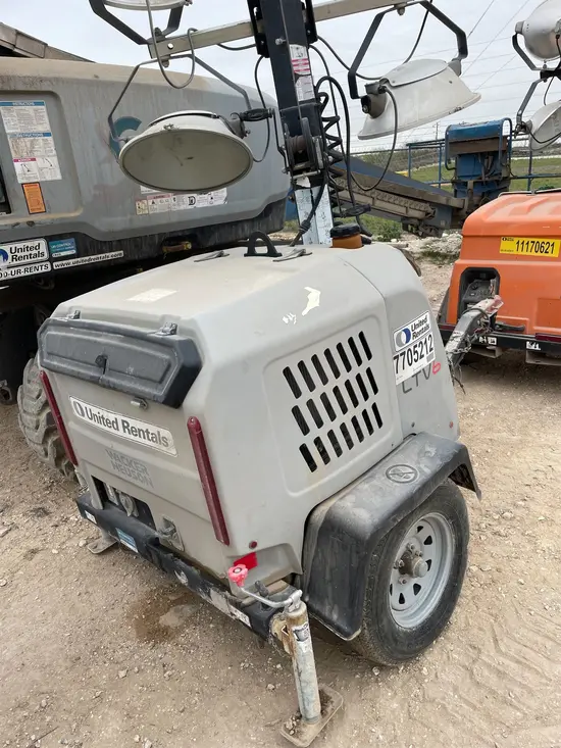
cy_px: 374
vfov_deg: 67.3
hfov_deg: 53.1
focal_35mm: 26
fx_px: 562
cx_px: 280
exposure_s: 1/121
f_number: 1.6
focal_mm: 4.2
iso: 40
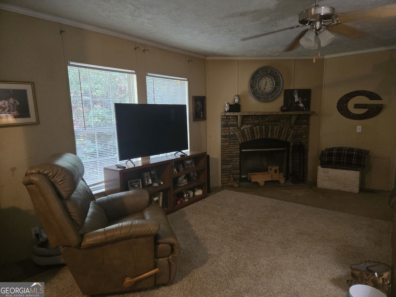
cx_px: 198
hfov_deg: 73.9
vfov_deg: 58.9
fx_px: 263
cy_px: 148
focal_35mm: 23
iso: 1000
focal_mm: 5.4
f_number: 1.8
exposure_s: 1/60
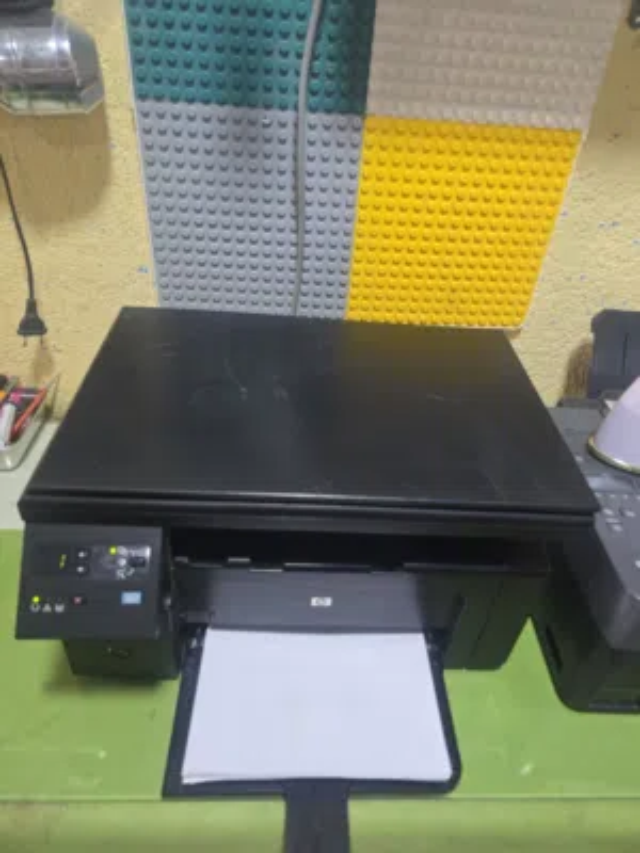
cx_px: 320
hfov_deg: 58.9
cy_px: 426
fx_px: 567
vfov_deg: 73.9
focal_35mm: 23
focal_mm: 6.3
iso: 250
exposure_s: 1/100
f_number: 1.7
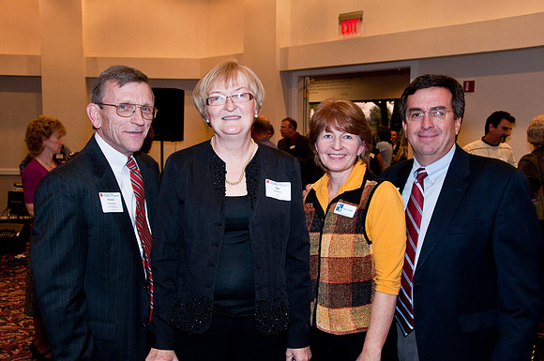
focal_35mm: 36
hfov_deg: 53.2
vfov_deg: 36.8
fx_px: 543
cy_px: 180
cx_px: 272
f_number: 6.3
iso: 640
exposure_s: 1/30
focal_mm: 24
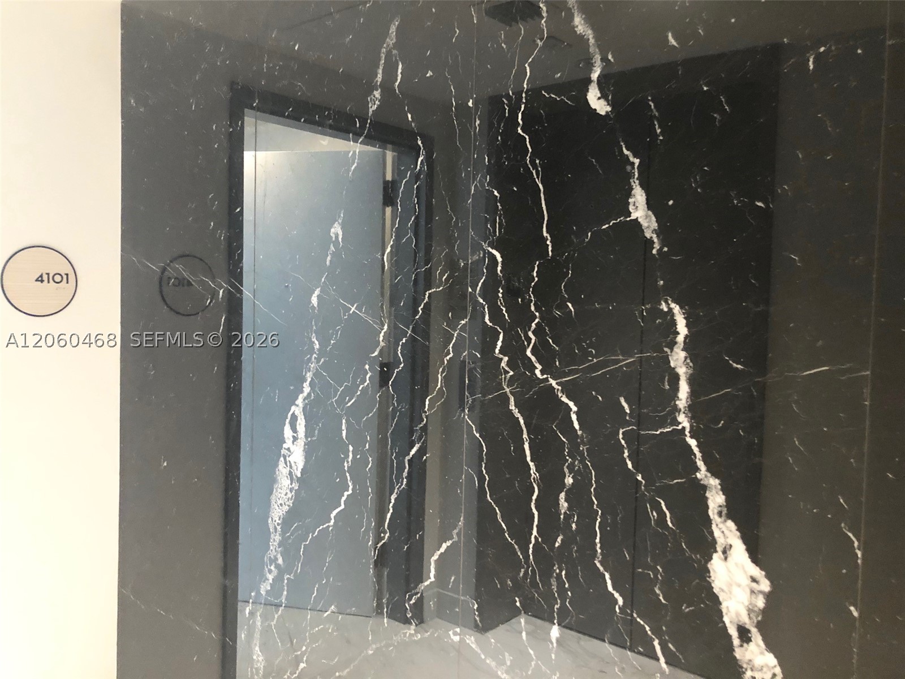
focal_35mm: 28
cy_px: 340
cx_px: 452
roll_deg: -1.0
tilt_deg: -2.5
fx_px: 732
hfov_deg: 63.4
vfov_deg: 49.7
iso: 100
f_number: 1.8
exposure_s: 1/4
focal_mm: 4
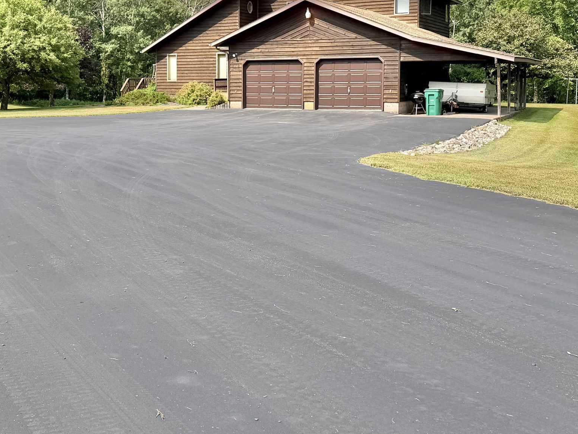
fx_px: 801
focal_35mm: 48
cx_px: 140
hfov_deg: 38.6
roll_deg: +0.6
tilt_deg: -3.5
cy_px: 126
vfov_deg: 29.9
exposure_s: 1/3021
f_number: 1.78
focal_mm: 6.76
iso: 80
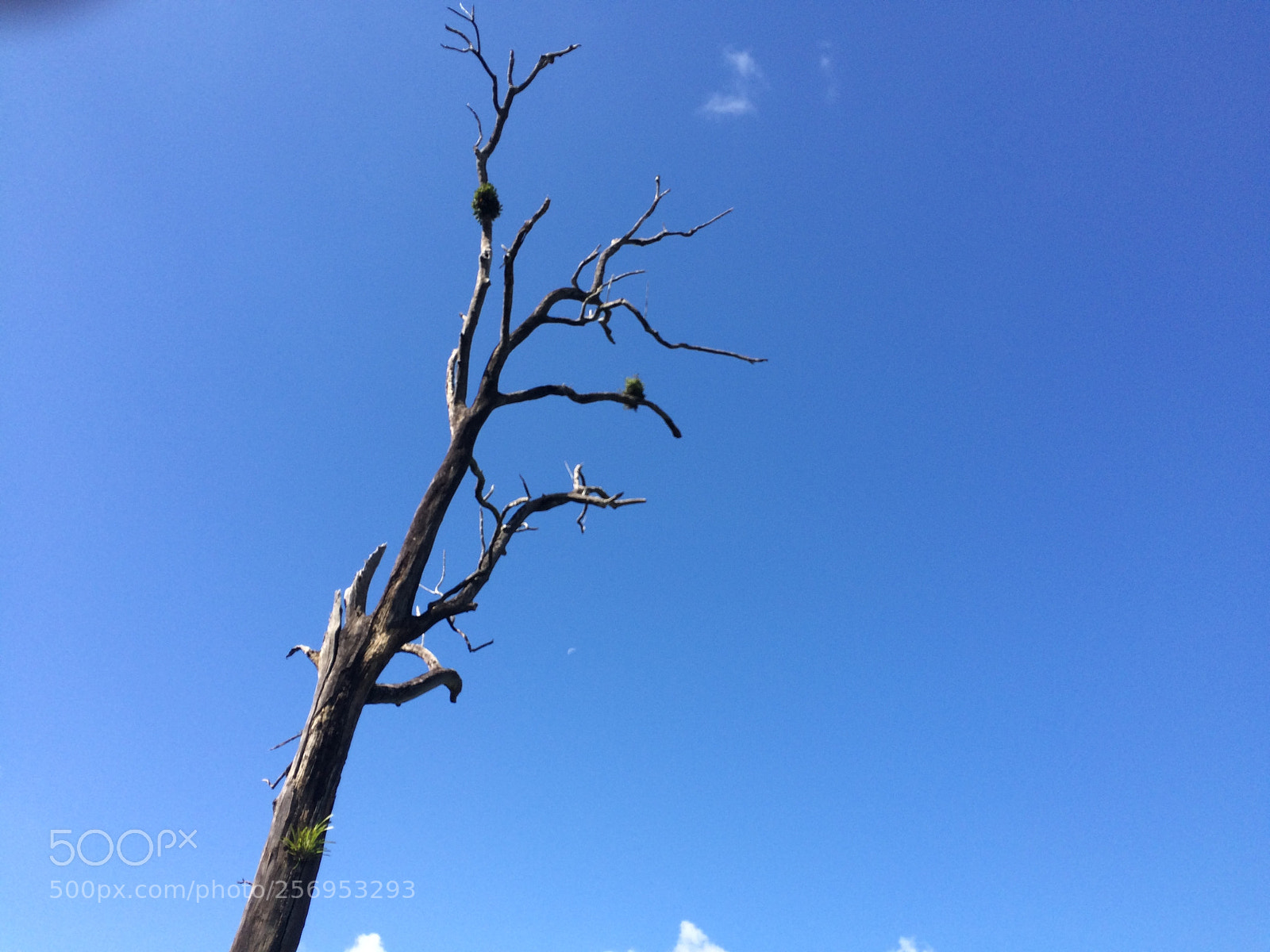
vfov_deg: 48.2
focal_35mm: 29
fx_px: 1064
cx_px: 635
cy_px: 476
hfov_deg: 61.7
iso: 32
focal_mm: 4.15
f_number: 2.2
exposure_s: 1/1520
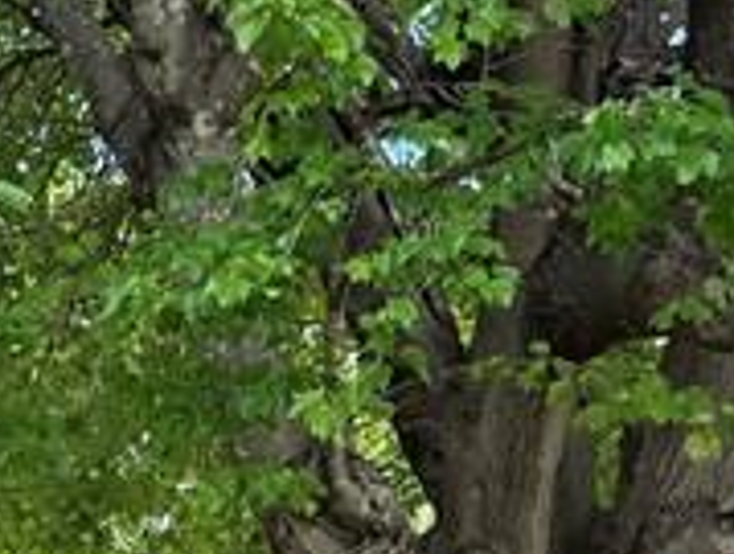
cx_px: -590
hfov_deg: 13.0
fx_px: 2911
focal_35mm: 137
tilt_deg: +4.7
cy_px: 813
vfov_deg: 10.5
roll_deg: +0.3
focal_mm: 6.76
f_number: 1.78
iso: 80
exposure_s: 1/368
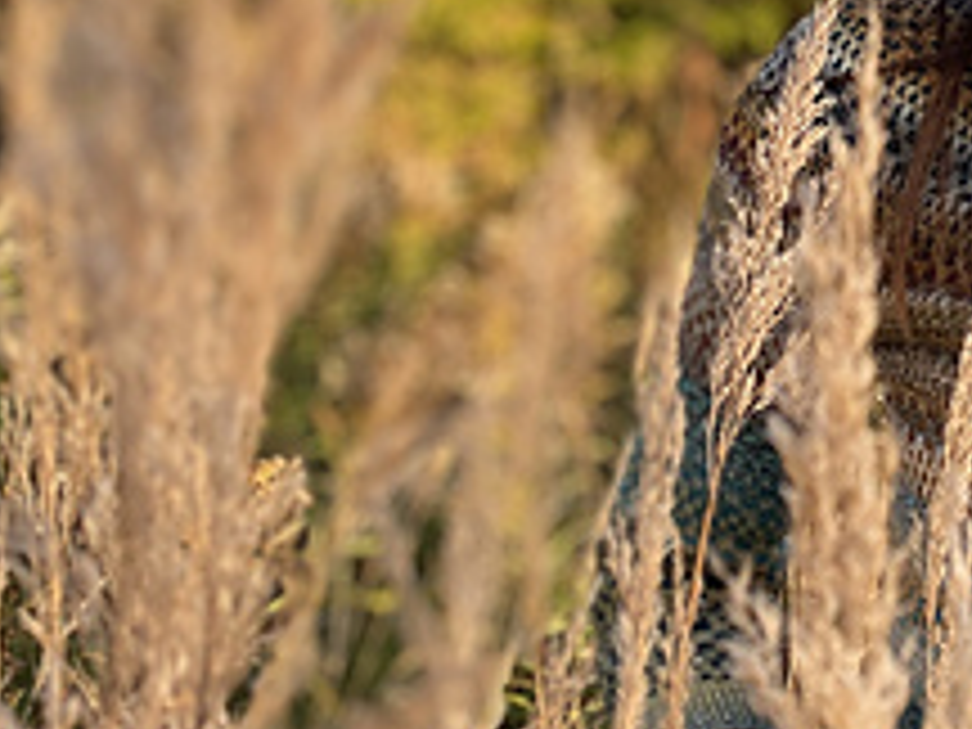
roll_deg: -0.4
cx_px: 1076
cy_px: -68
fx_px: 2162
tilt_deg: -4.1
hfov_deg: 23.7
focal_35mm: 77
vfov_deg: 18.4
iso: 32
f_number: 1.8
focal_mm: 4.25
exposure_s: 1/418
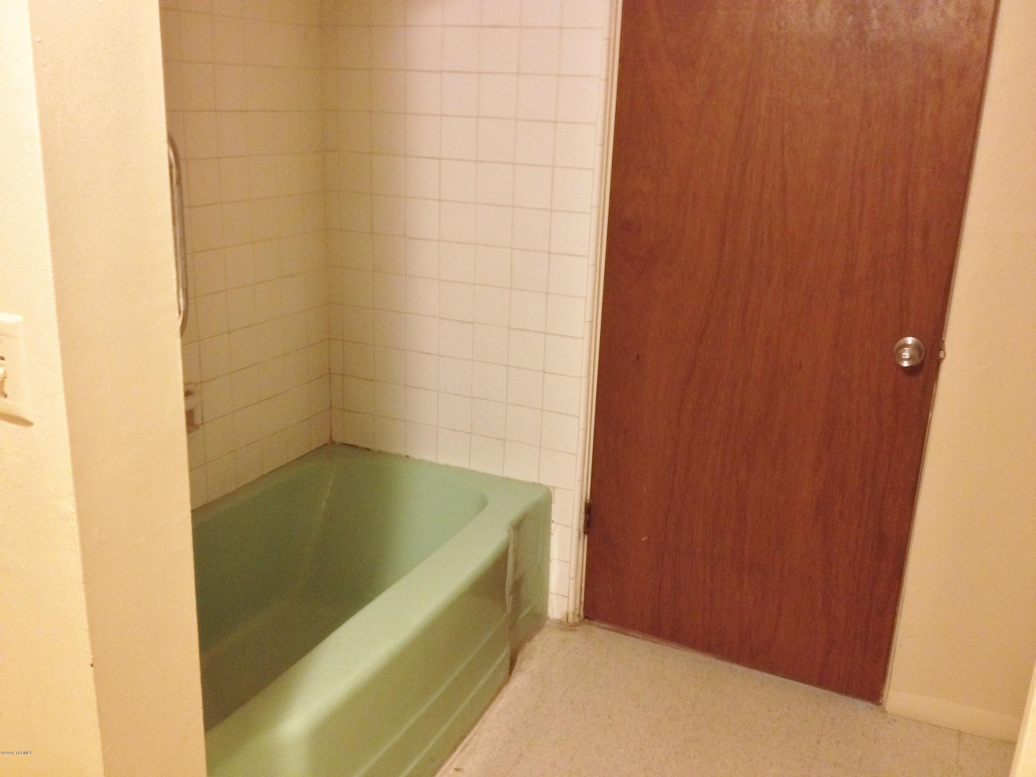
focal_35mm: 35
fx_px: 1047
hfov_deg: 52.6
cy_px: 388
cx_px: 518
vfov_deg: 40.7
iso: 400
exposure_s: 1/15
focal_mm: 4.28
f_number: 2.4
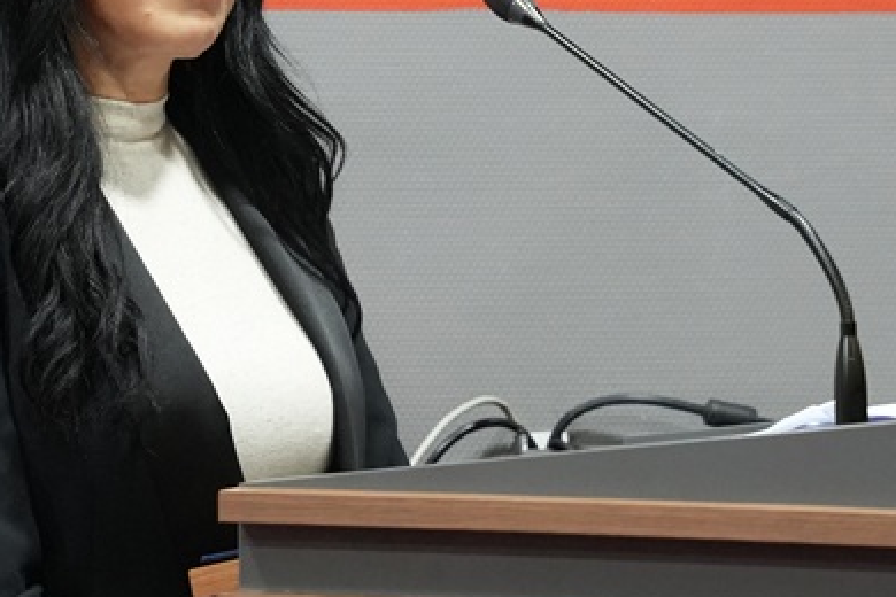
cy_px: 302
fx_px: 4727
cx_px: 216
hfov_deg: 10.8
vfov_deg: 7.2
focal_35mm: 190
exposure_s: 1/100
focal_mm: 57.9
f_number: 4
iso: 4000
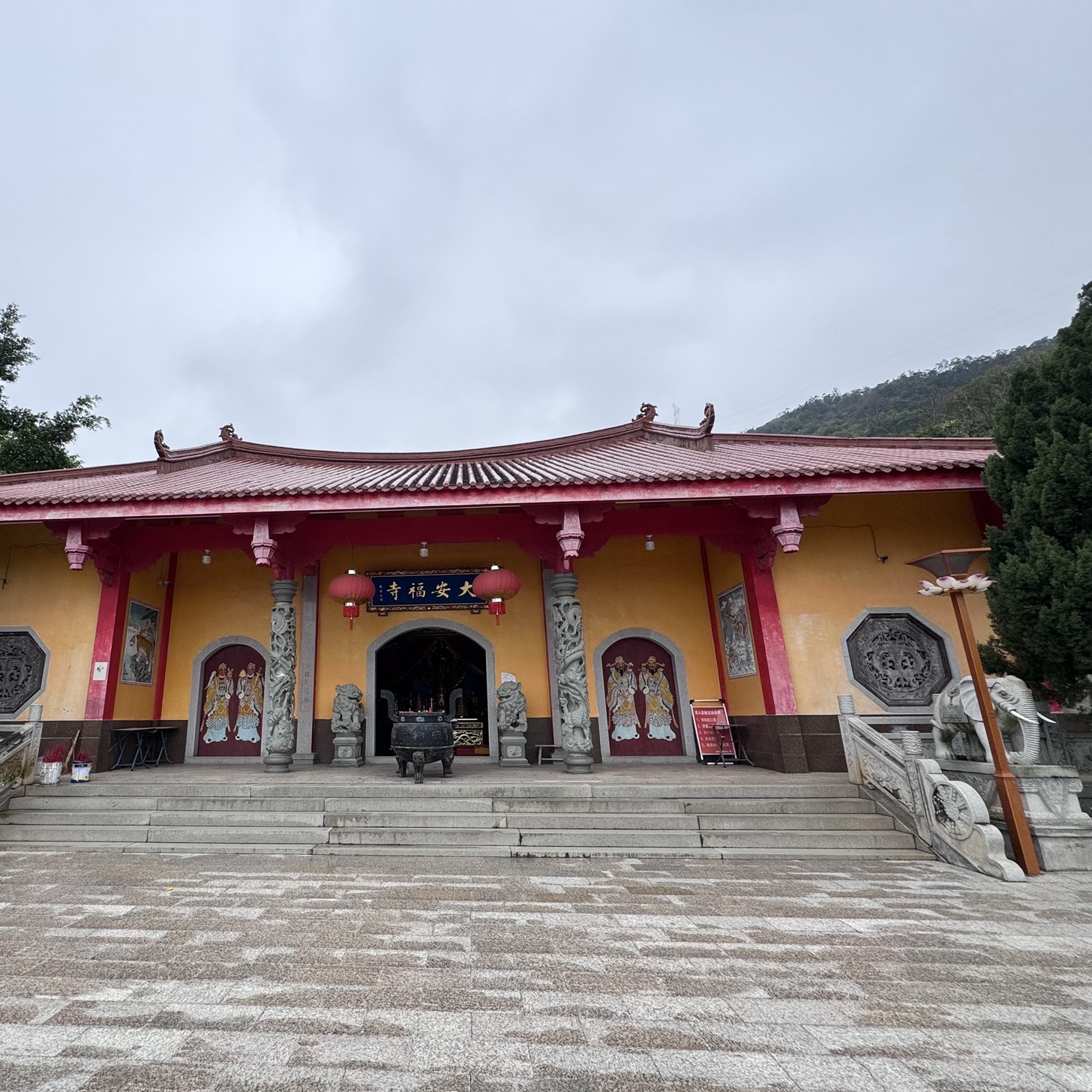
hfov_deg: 82.3
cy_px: 550
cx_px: 408
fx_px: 607
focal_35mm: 17
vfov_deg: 84.0
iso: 40
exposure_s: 1/587
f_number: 2.2
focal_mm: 2.22
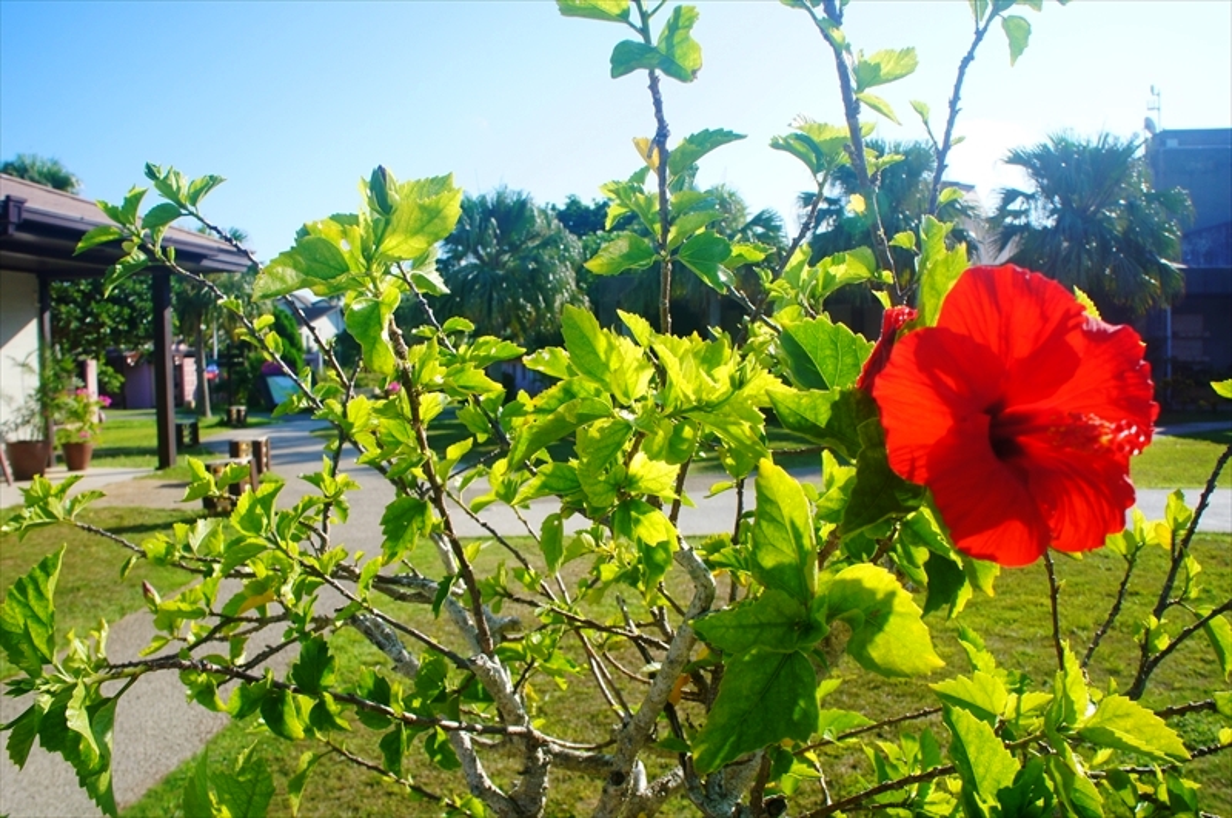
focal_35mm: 27
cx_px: 616
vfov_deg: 47.8
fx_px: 923
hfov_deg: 67.5
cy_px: 409
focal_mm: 18
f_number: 13
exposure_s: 1/125
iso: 200
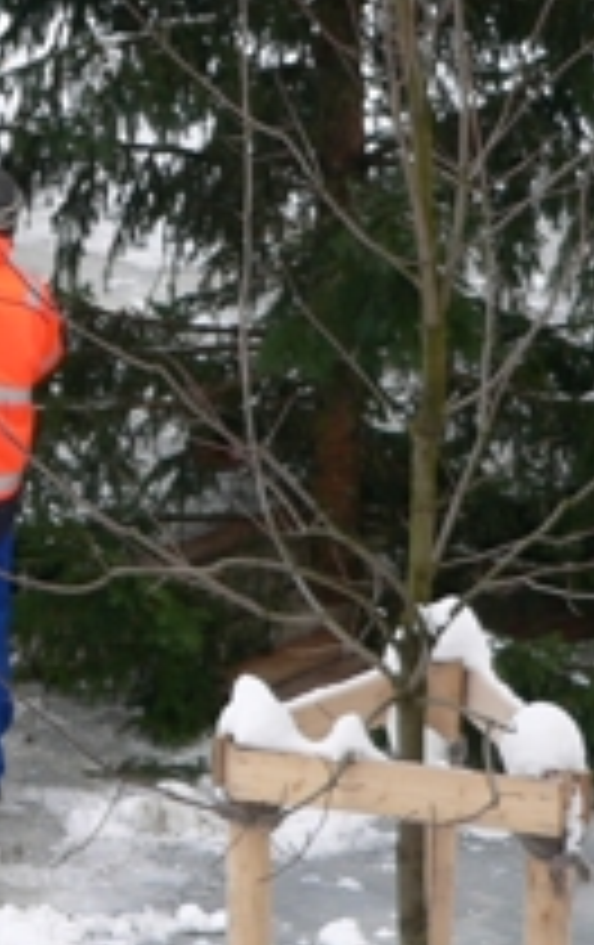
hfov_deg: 6.6
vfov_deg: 10.5
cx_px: -176
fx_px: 5133
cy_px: 155
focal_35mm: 199
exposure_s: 1/60
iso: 80
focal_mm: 13.2
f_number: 2.8
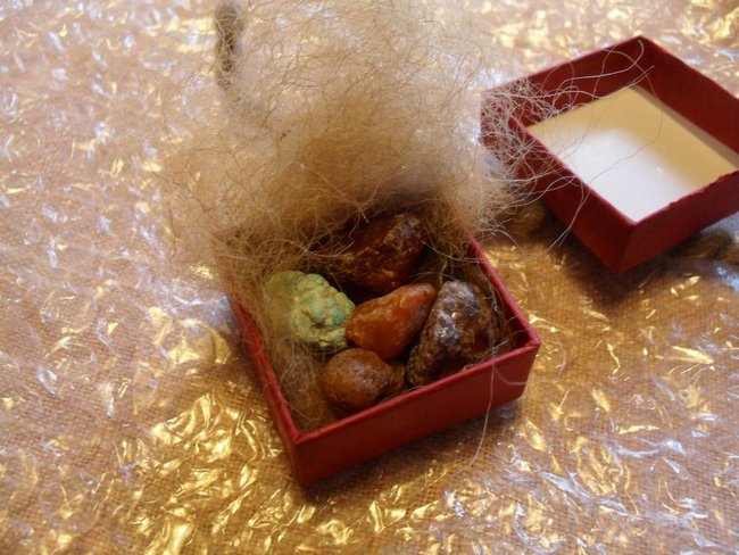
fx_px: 747
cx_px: 370
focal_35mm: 35
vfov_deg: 40.7
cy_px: 278
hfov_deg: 52.6
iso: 200
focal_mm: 6.3
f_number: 3.2
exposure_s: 1/8
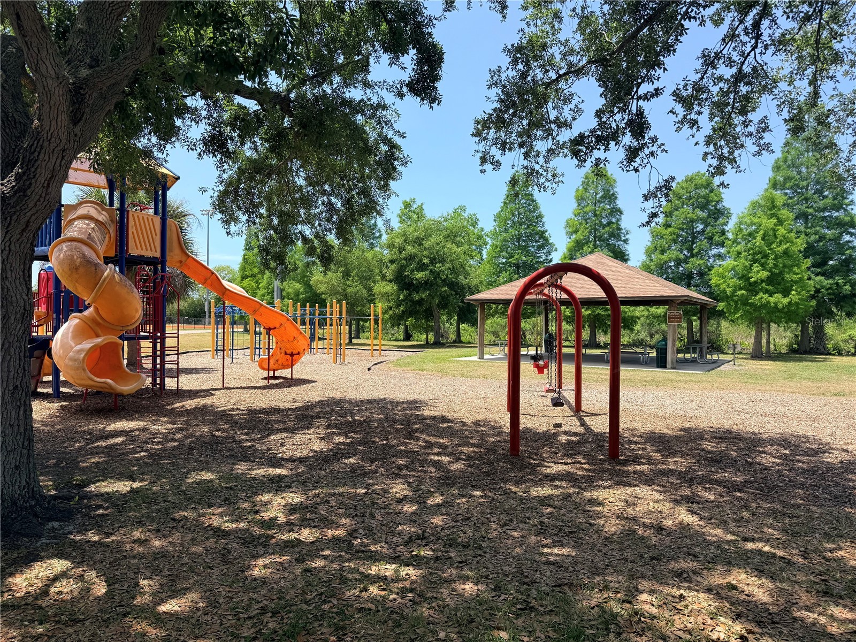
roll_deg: -1.2
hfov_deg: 71.6
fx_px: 593
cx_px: 428
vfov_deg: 56.8
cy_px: 321
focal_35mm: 24
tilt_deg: -3.4
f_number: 1.78
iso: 80
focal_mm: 6.76
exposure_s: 1/3021
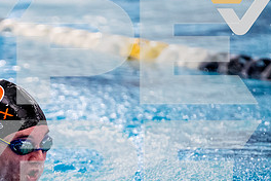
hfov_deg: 4.7
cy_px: 175
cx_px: 0
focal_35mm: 439
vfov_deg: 3.1
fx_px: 3304
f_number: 2.8
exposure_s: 1/1250
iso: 6400
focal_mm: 200
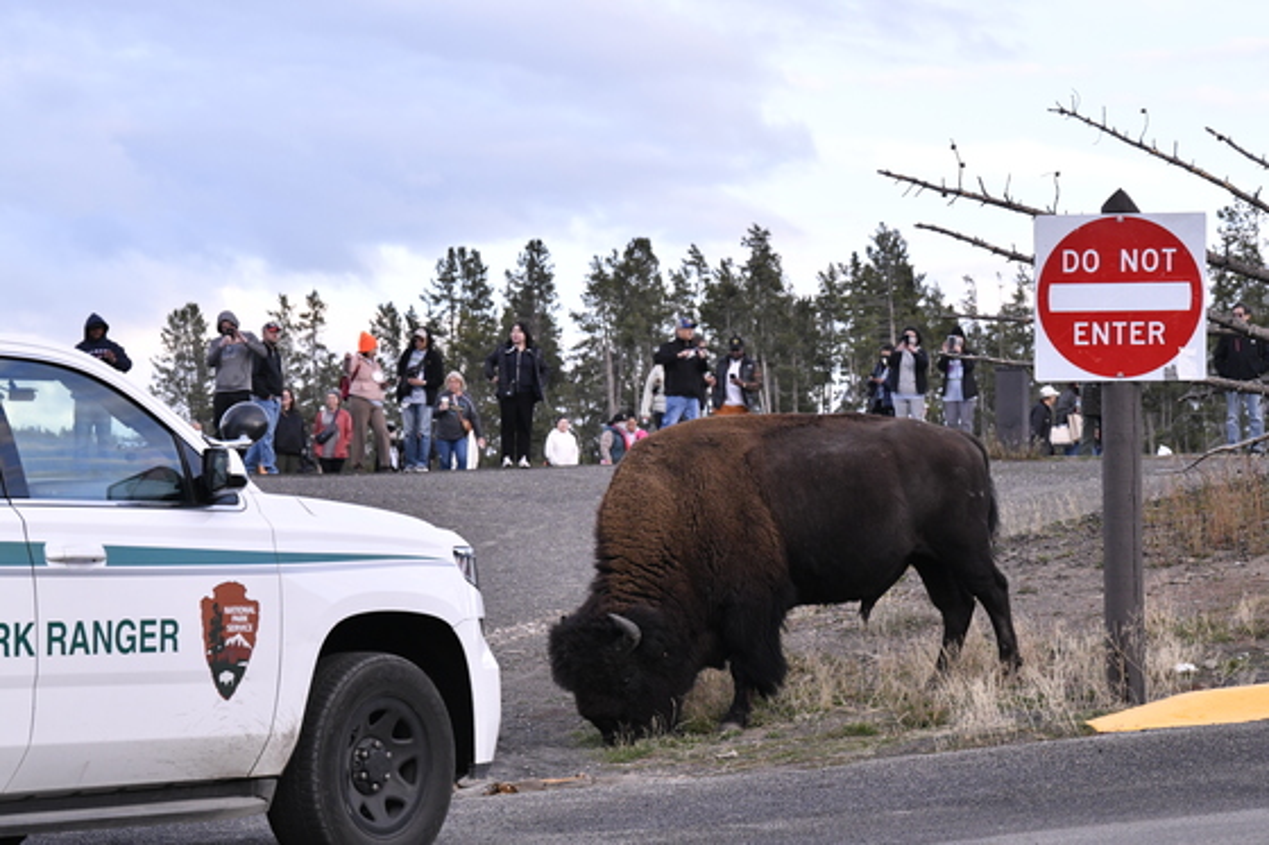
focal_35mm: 150
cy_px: 422
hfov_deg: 13.7
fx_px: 5286
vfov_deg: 9.1
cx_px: 634
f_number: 10
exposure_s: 1/400
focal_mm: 150
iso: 2500
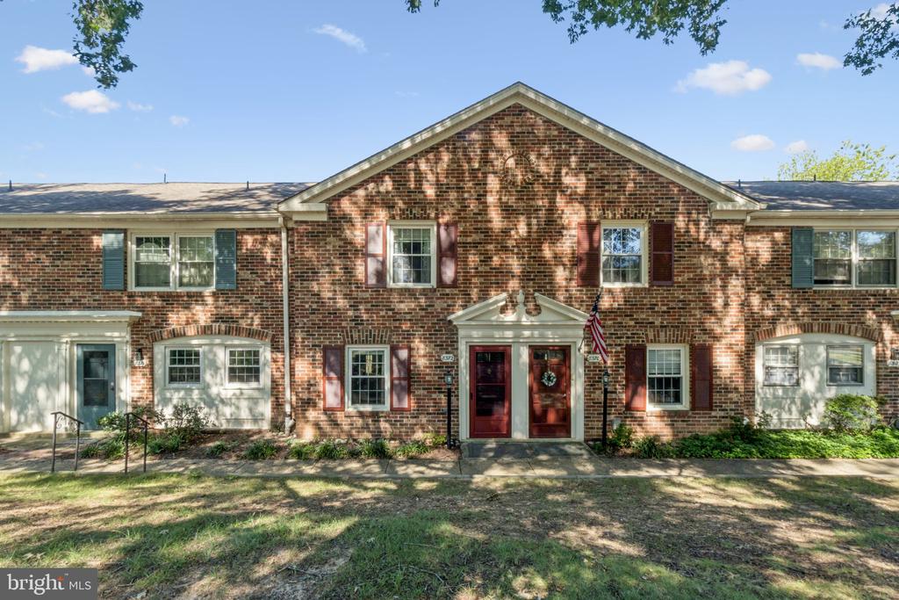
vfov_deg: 77.3
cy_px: 300
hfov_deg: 100.4
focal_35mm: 15
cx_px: 450
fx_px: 375
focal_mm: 10
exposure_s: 1/15
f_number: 22
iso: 200
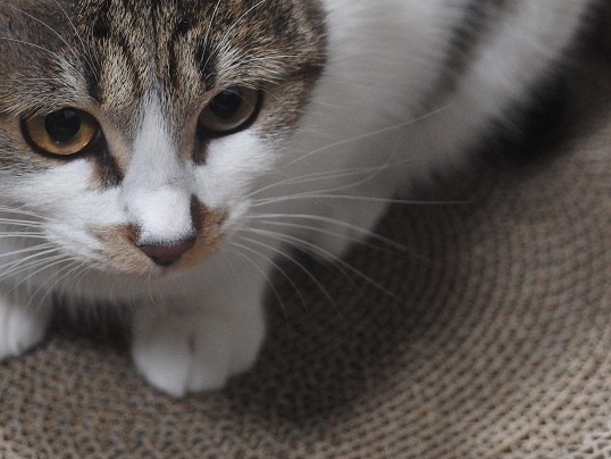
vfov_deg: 9.4
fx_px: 2790
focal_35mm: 158
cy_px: 210
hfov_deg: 12.5
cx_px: 263
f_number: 2.6
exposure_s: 1/80
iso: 1000
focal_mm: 19
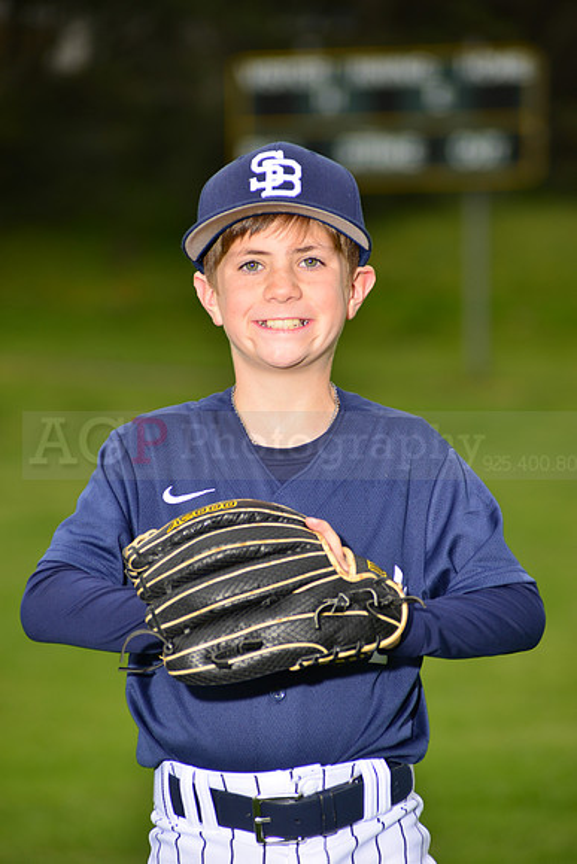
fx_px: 4805
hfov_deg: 6.9
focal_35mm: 200
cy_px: 432
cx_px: 288
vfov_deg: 10.3
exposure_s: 1/200
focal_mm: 200
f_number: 6.3
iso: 200
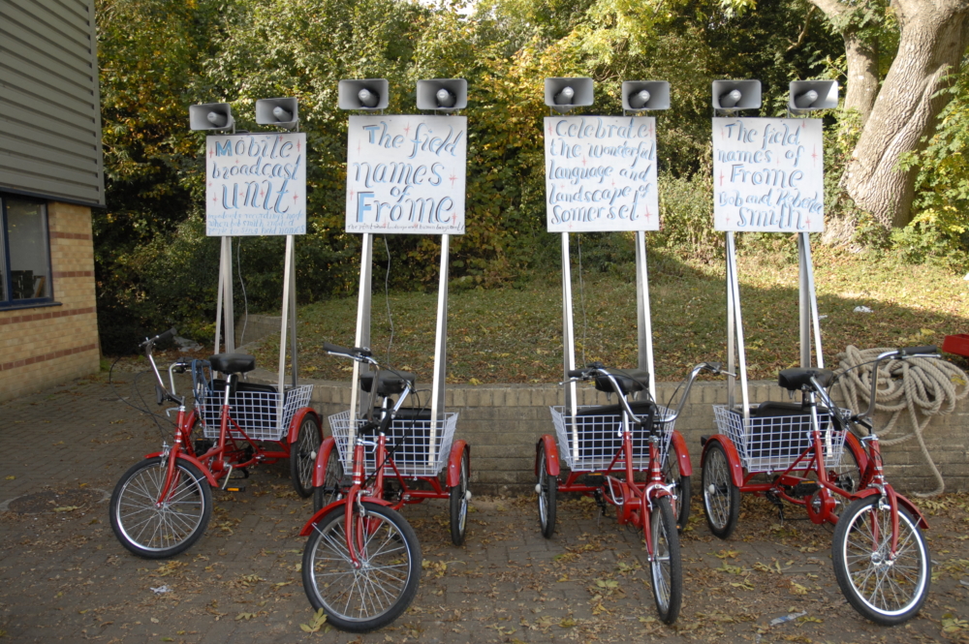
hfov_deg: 57.3
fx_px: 887
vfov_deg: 39.9
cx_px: 484
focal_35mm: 33
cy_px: 322
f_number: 4.5
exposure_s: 1/500
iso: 400
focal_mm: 22
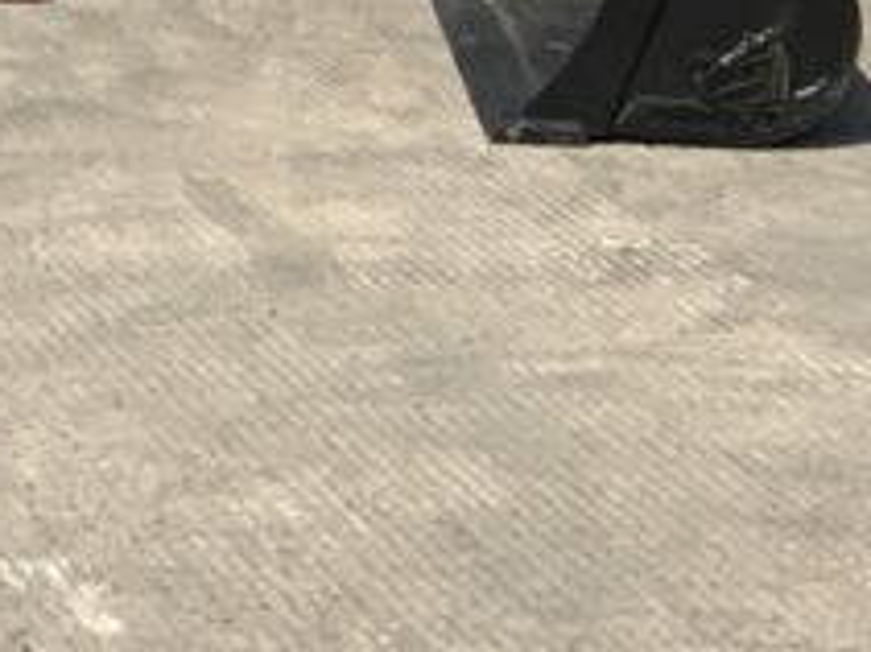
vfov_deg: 9.4
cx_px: -384
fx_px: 3546
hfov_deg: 13.3
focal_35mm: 141
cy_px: -900
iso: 16
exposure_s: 1/2227
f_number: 1.8
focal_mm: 3
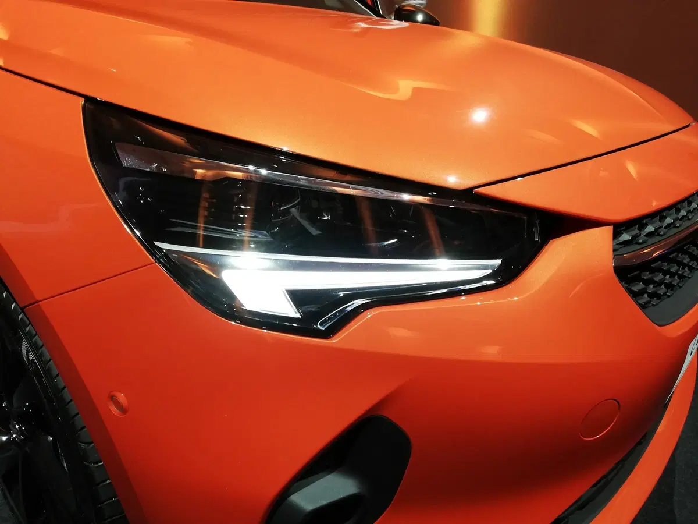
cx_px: 349
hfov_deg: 67.3
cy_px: 262
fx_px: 524
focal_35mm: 26
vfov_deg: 53.1
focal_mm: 3.81
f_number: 2.2
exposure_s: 1/33.3
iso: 125
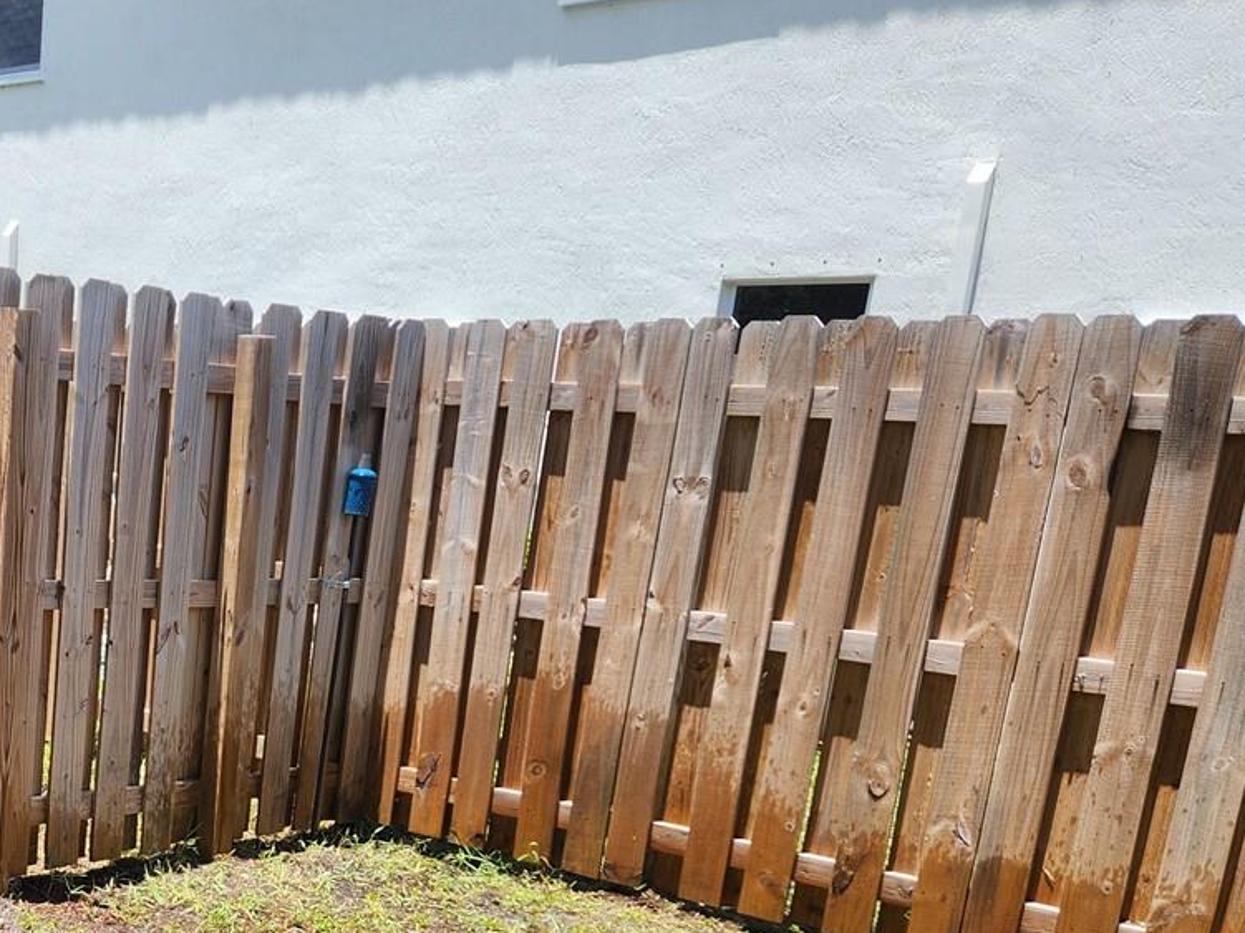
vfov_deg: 28.3
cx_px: 63
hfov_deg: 35.9
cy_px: 873
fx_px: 1762
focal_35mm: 49
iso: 20
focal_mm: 5.4
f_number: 1.8
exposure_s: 1/895
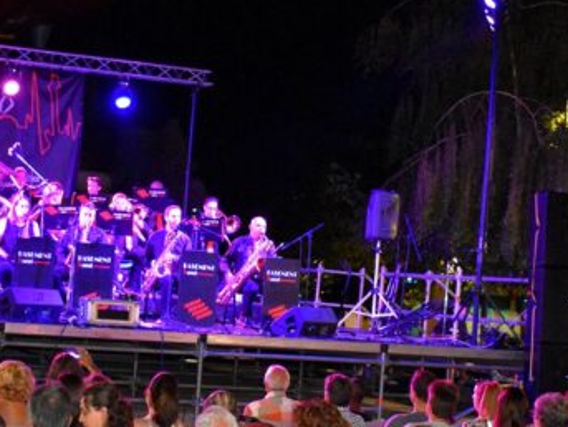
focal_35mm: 87
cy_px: 321
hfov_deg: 22.4
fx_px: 1430
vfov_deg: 16.9
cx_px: 245
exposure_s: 1/60
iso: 6400
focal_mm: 27
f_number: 4
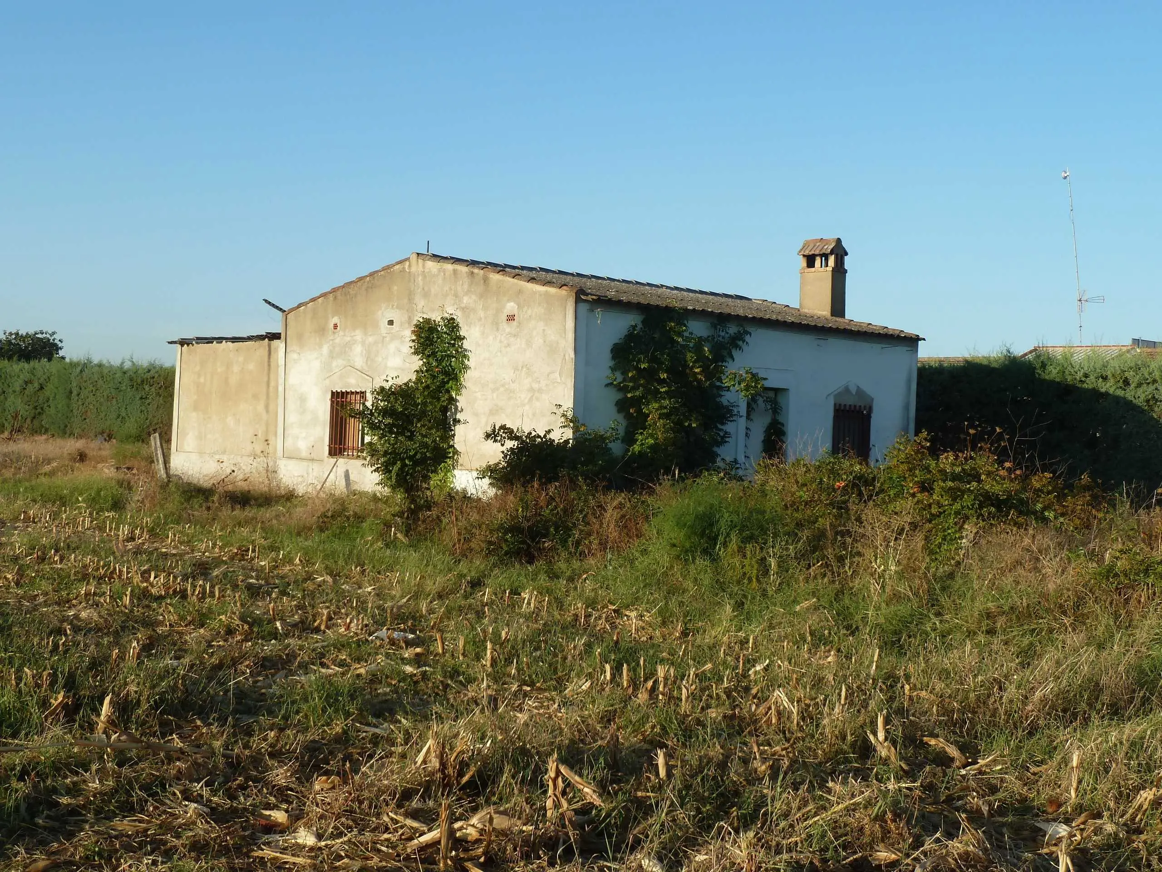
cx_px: 581
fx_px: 1477
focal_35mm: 44
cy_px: 436
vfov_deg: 32.9
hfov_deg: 42.9
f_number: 4
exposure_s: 1/320
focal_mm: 7.3
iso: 80
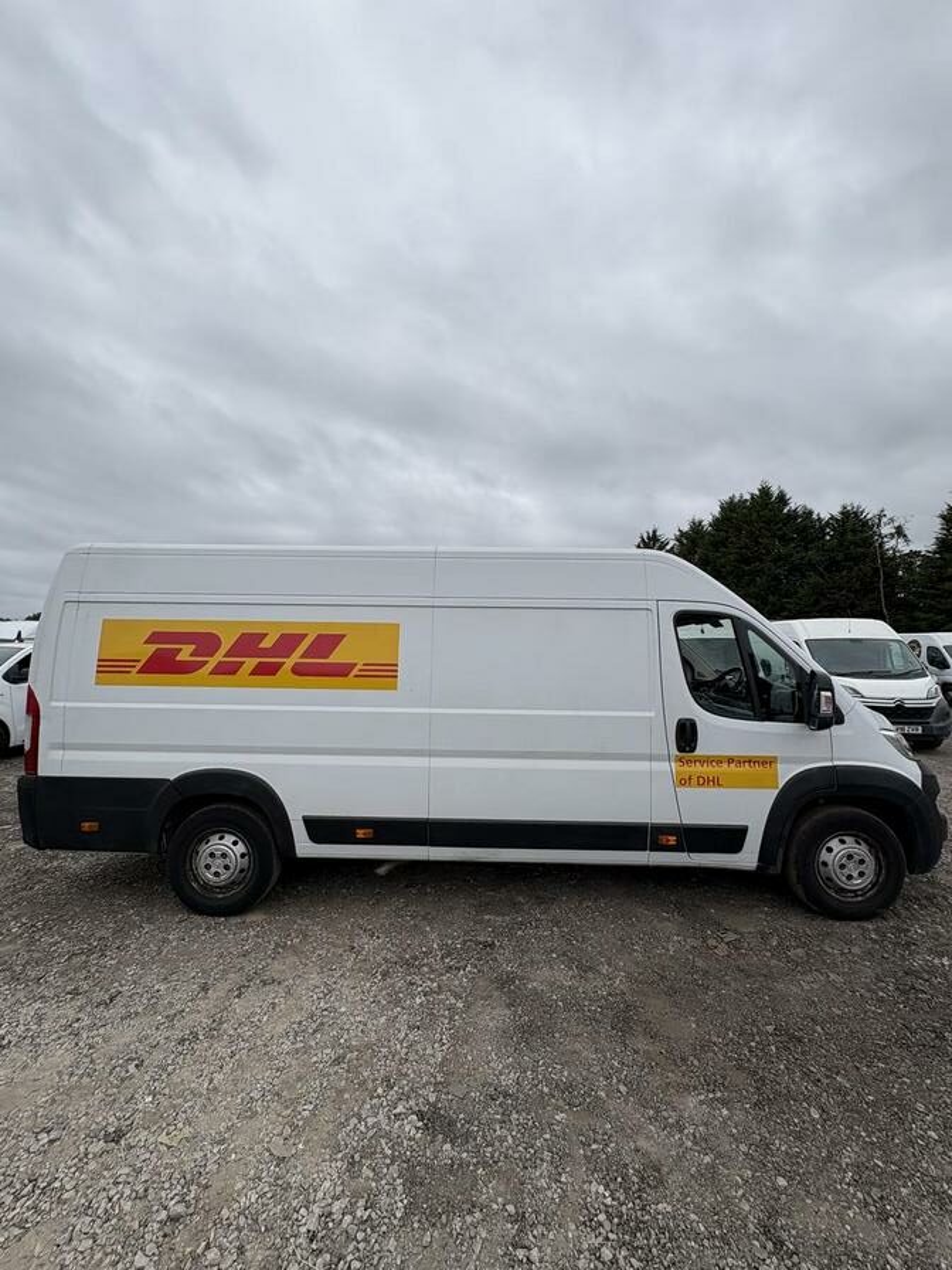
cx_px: 476
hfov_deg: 85.7
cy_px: 635
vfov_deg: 102.1
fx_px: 513
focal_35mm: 14
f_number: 2.2
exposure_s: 1/2342
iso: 50
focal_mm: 2.22
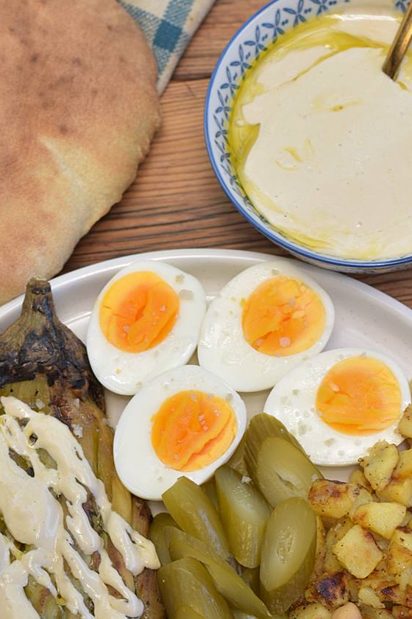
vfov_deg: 15.2
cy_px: 521
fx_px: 2300
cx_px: 196
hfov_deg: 10.2
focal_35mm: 134
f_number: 4.5
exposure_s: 1/160
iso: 200
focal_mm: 50
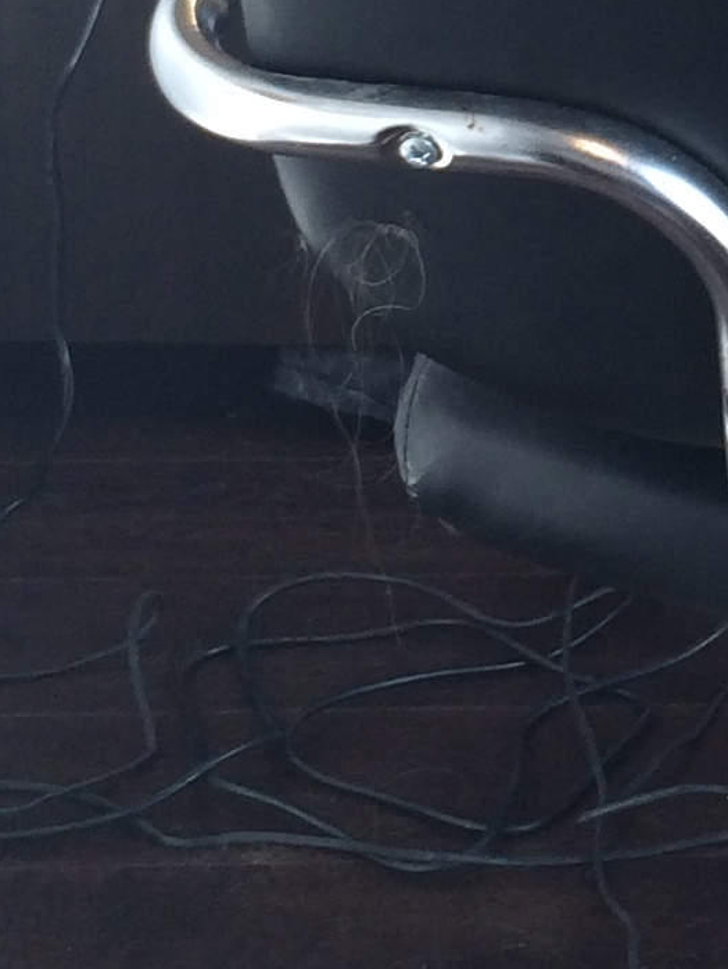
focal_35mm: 140
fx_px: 3922
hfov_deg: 10.2
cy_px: -392
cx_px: 1118
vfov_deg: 13.4
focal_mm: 4.12
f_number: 2.2
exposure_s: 1/120
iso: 64
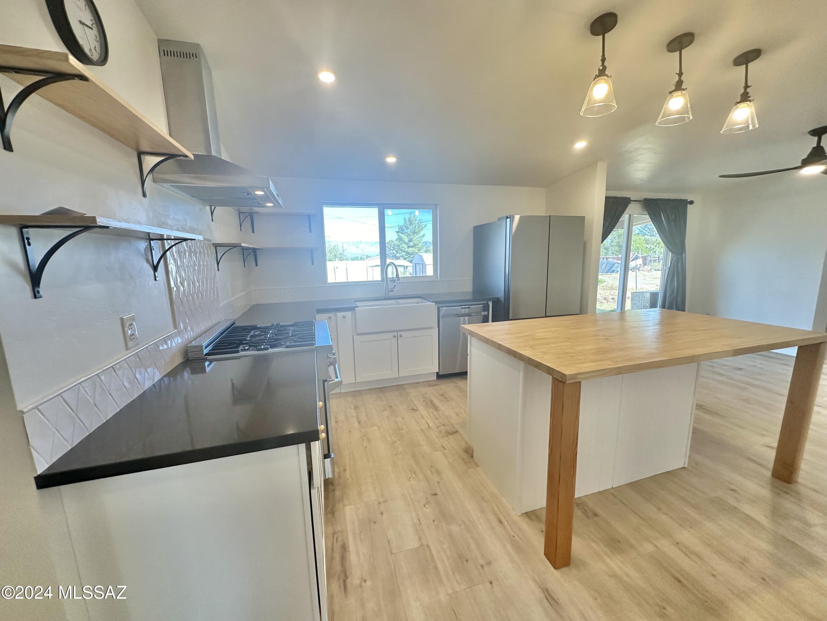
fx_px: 334
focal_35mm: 14
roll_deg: +1.7
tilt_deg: -9.4
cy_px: 310
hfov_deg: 102.1
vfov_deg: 85.7
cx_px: 414
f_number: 2.2
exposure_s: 1/120
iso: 125
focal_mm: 2.22
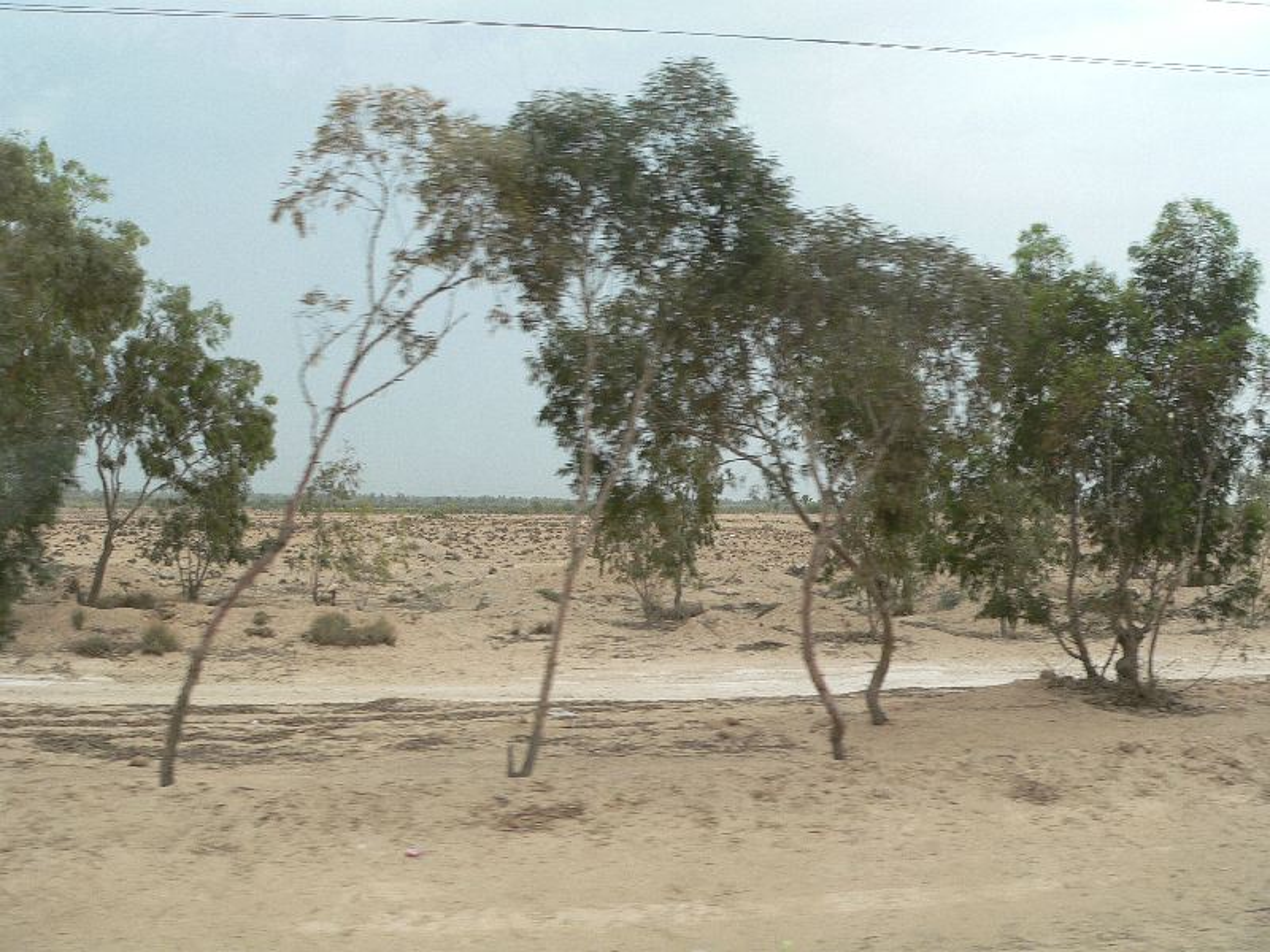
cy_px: 476
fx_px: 1321
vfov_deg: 39.7
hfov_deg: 51.4
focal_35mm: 36
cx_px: 635
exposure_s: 1/320
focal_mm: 6
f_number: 4
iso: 80
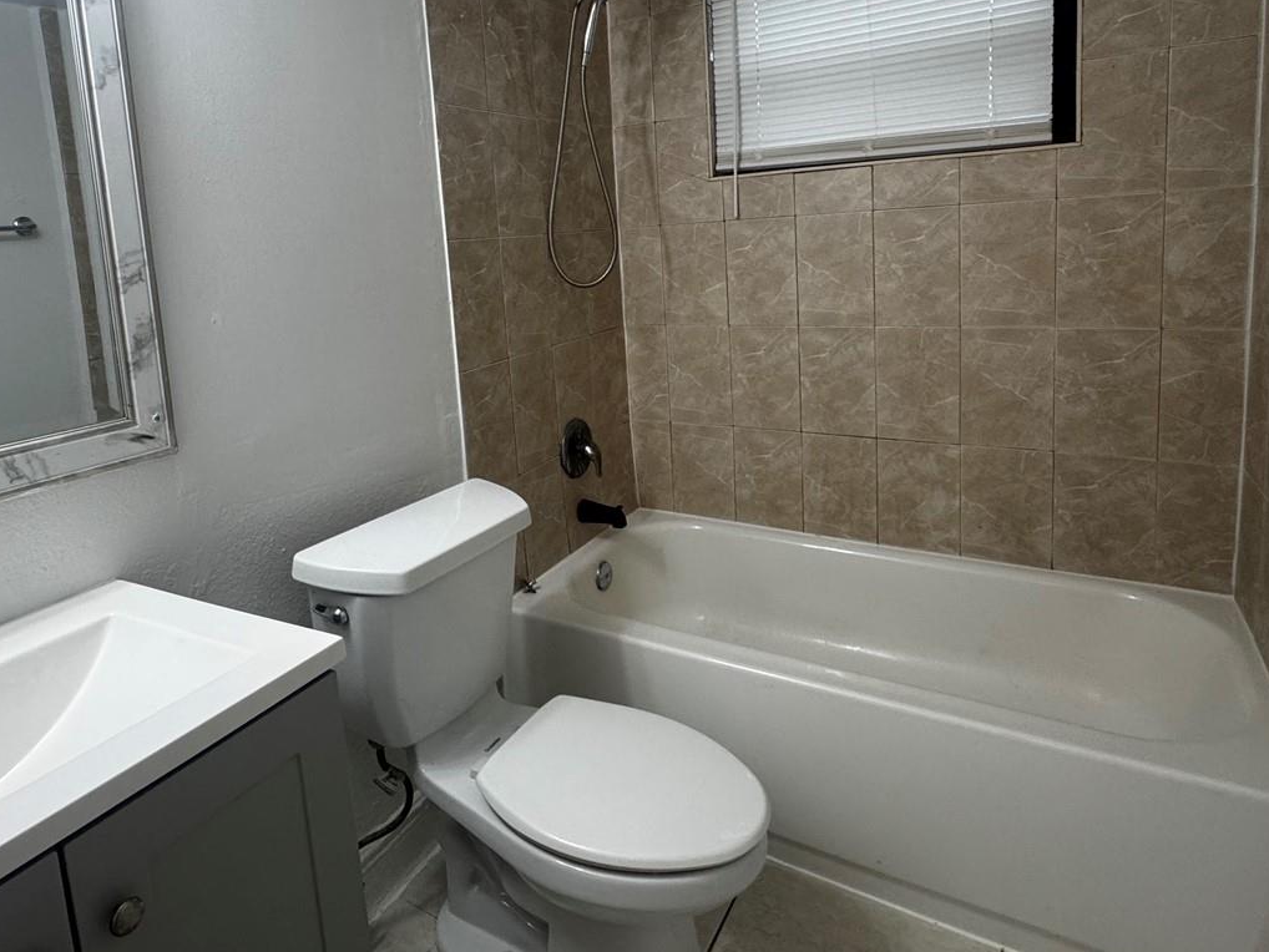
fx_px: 807
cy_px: 334
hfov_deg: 76.1
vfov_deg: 60.0
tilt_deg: -7.5
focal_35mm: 22
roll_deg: +3.8
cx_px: 566
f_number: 2.2
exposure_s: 1/120
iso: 200
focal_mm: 2.22
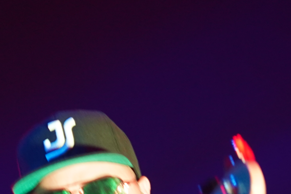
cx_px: 106
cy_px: 347
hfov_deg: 4.8
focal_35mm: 426
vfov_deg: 3.2
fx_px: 3443
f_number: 4
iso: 2000
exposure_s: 1/125
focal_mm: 105
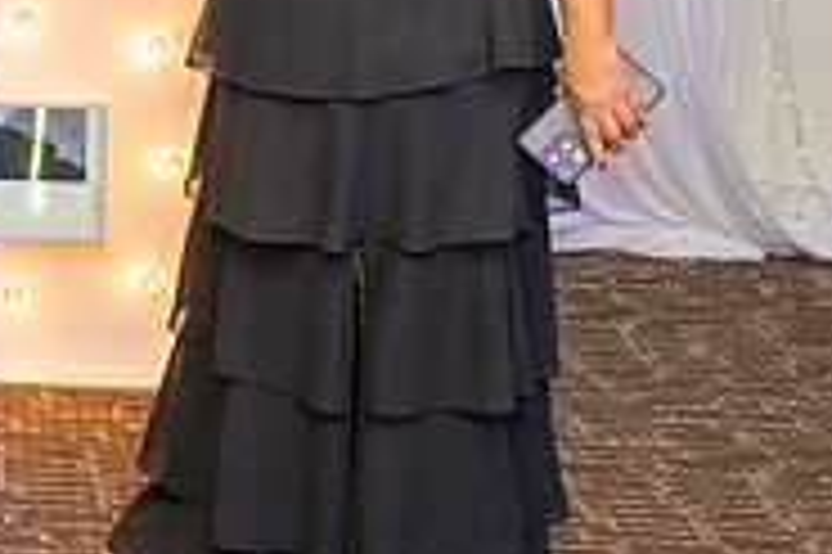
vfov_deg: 15.5
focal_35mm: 83
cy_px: -209
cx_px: -238
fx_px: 1916
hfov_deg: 22.1
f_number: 4.5
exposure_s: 1/200
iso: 1250
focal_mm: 26.5
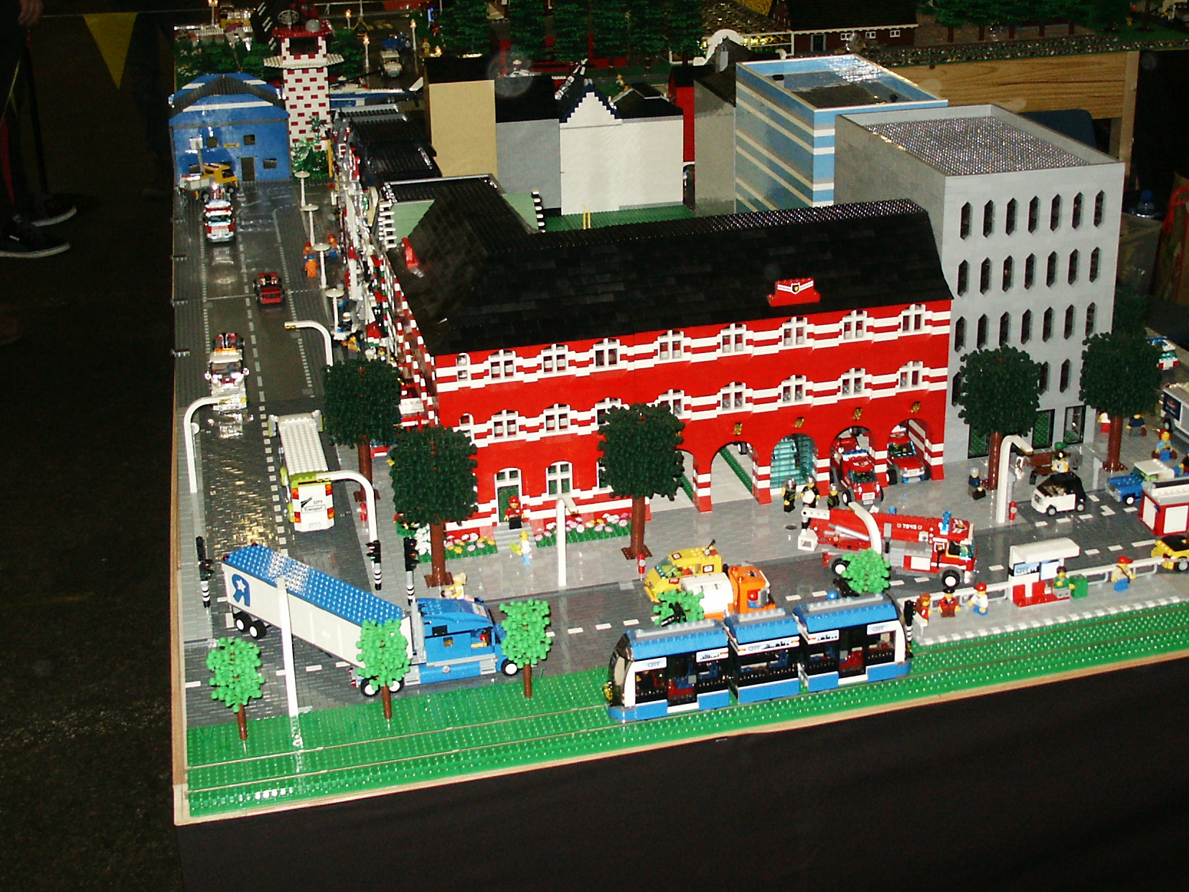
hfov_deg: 39.6
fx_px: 1649
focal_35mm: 48
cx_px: 654
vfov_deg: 30.1
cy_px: 311
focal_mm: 7.2
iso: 200
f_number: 3
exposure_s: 1/45
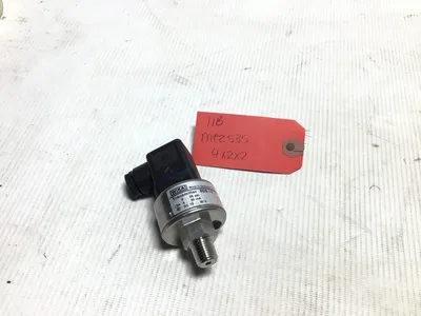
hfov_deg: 58.4
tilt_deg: -55.6
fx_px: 377
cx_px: 210
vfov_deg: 45.4
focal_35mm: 31
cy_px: 158
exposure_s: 1/124
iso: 25
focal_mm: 3.3
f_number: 2.4
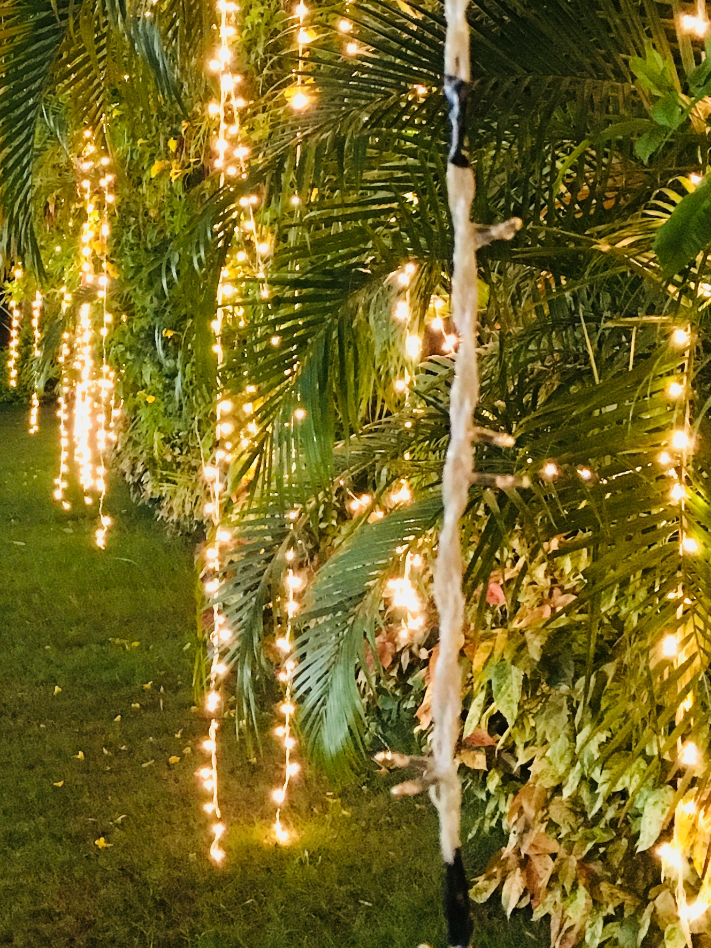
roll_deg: -0.5
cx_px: 86
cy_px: 280
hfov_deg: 21.8
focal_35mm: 66
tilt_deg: +1.5
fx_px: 1807
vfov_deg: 29.1
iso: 250
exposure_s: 1/17
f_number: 2.2
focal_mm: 4.15
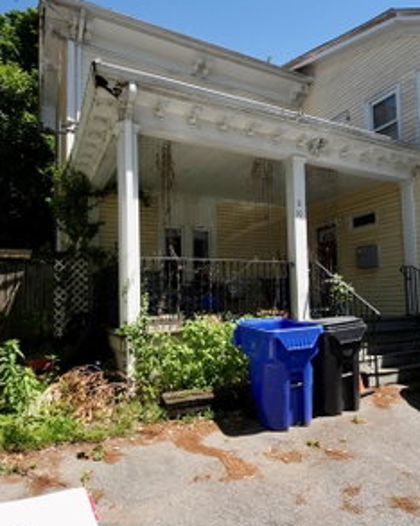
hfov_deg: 60.6
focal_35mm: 23
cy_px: 269
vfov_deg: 72.6
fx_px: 358
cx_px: 239
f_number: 16
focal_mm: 14
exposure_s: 1/250
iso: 500
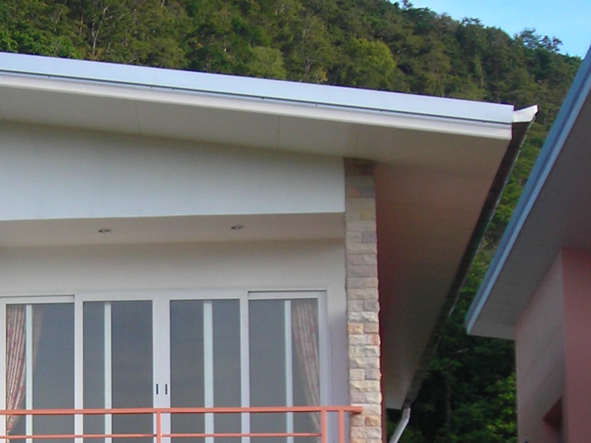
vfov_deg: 11.5
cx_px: 64
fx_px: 2151
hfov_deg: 15.5
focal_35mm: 126
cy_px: 521
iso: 50
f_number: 3.4
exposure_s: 1/190
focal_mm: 7.8
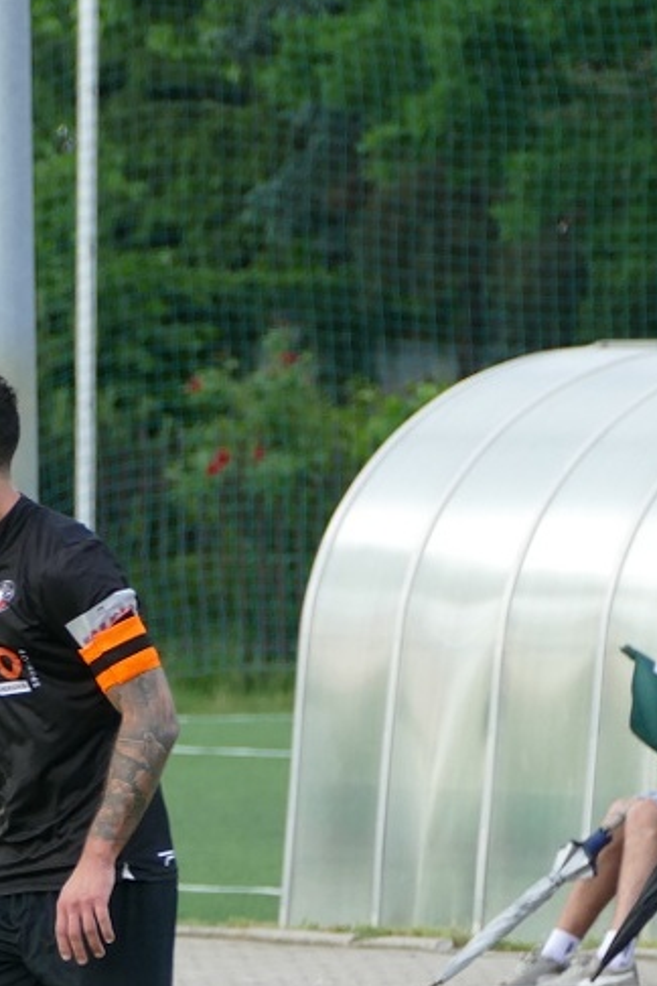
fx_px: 21980
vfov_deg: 2.6
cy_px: 779
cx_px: -83
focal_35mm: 803
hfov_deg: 1.7
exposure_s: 1/500
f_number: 4
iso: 320
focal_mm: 118.56
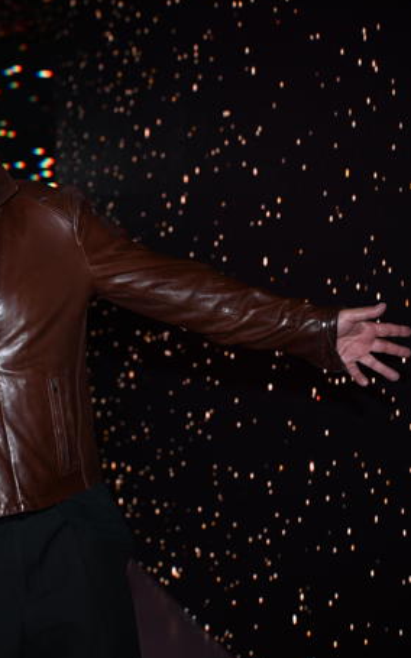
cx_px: -87
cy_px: 330
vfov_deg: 21.0
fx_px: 1776
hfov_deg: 12.9
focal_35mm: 99
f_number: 4.5
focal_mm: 64
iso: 1000
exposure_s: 1/160
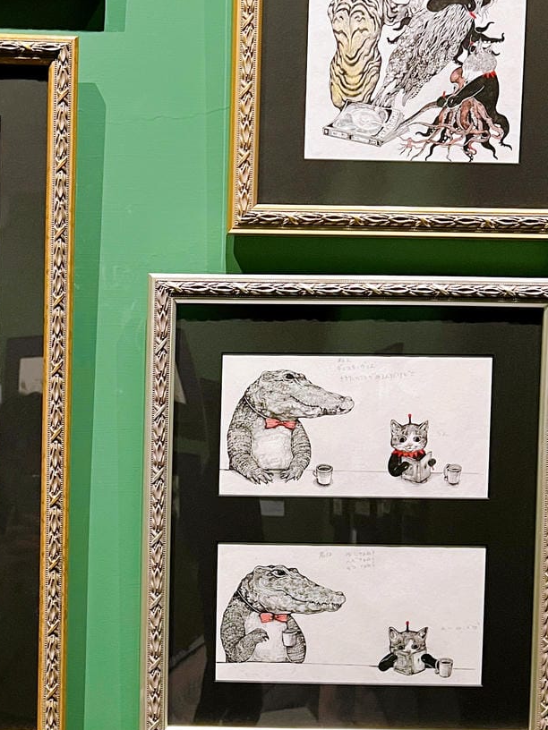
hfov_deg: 27.8
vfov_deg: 36.8
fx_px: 1076
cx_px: 82
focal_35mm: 51
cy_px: 526
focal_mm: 5.7
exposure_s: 1/45
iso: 500
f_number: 1.5
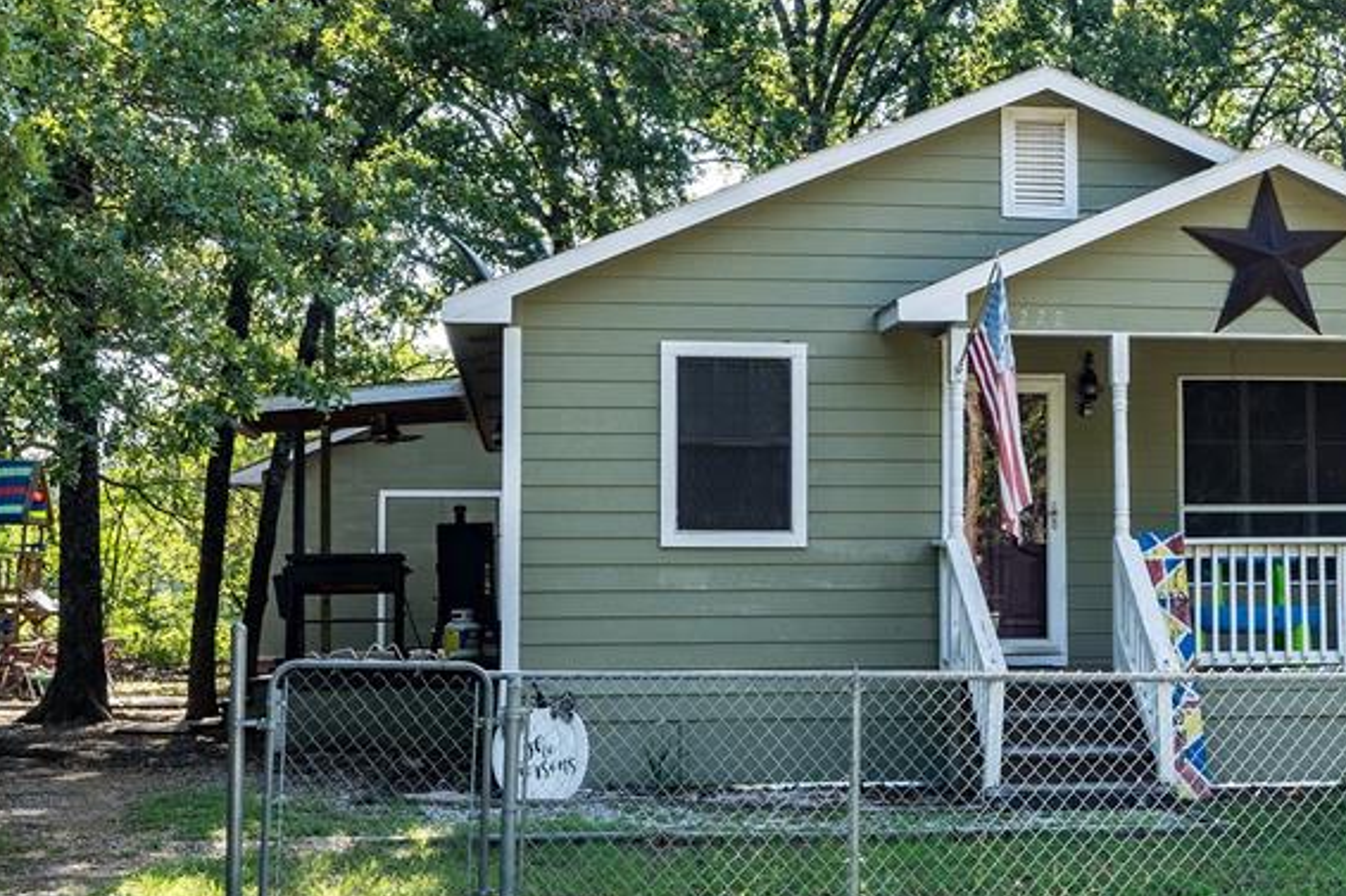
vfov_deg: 27.9
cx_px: 771
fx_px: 1790
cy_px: 594
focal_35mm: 48
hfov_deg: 41.1
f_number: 11
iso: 320
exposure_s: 1/100
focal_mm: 26.5
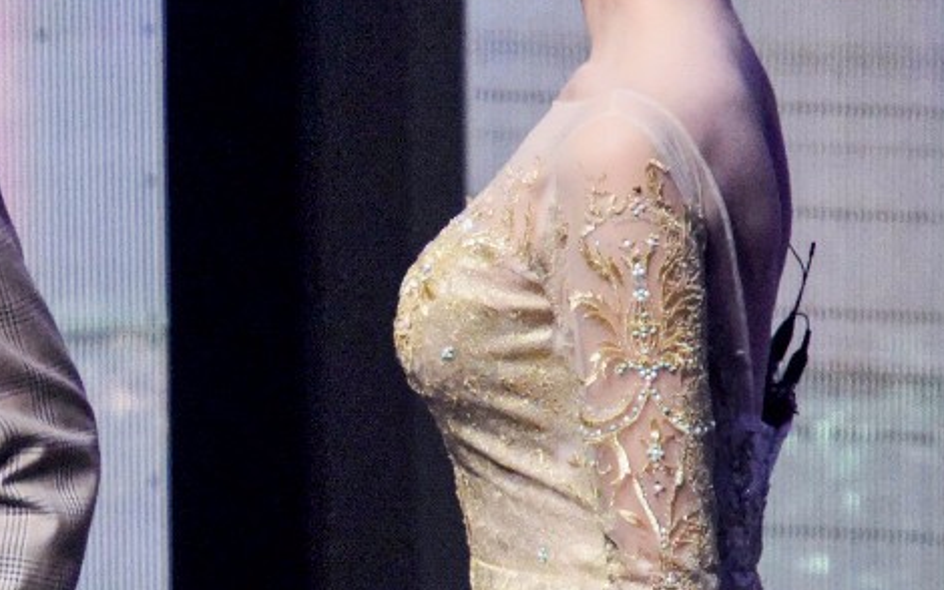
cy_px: 410
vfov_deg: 1.1
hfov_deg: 1.8
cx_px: -299
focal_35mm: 1146
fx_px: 29490
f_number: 5.6
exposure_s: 1/160
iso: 5000
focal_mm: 330
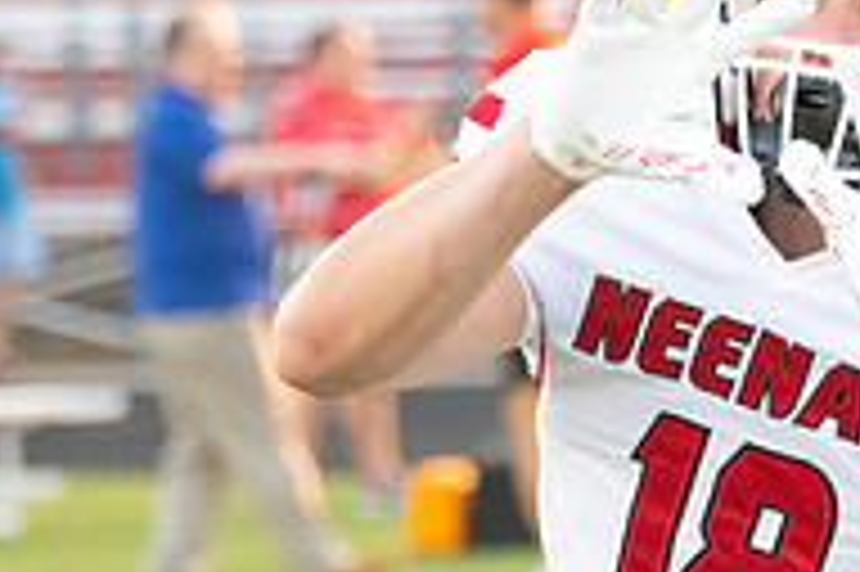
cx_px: 648
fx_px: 13056
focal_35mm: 547
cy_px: 309
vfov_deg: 2.5
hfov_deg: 3.8
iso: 4000
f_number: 5.6
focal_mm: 180
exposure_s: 1/800
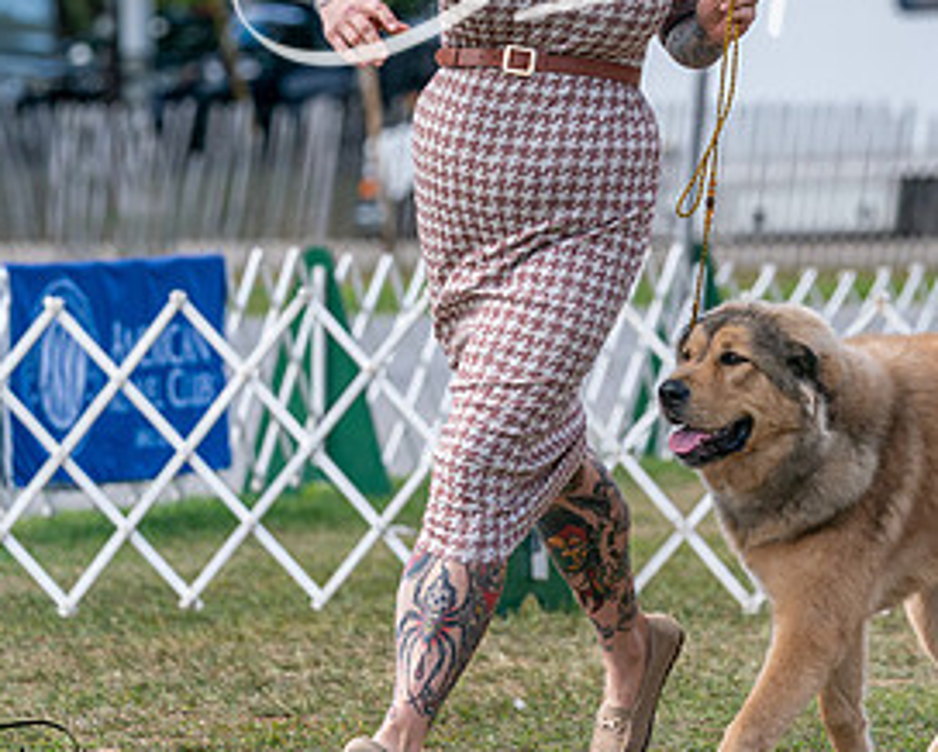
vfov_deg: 4.8
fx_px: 9057
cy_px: 138
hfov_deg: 5.9
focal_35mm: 326
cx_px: 812
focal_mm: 140
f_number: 4
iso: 400
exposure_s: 1/2000
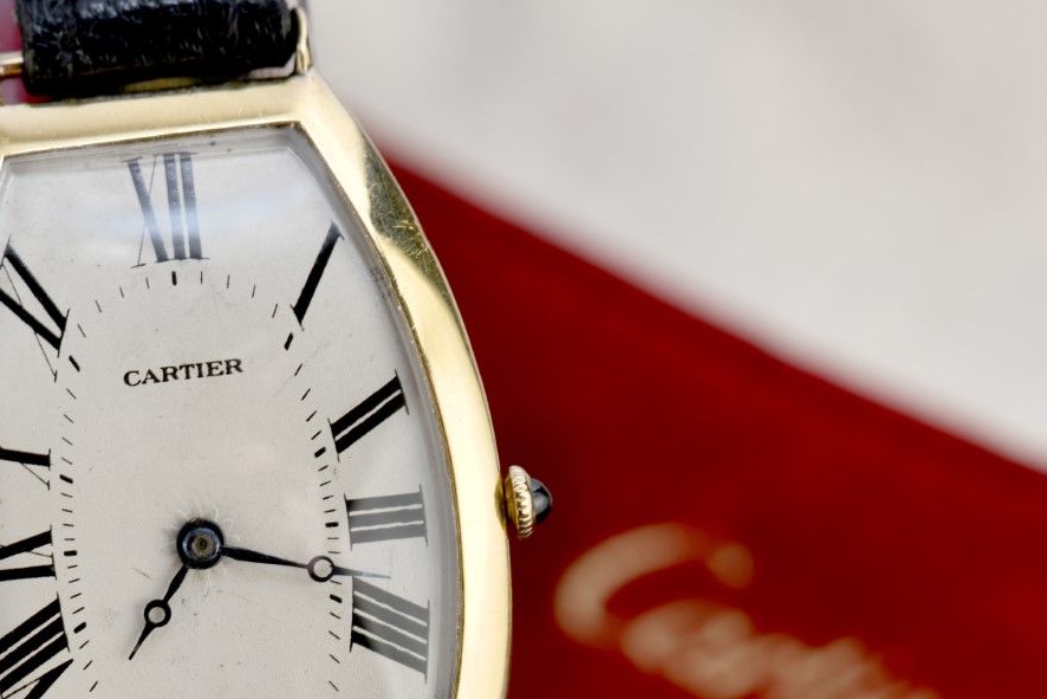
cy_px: 581
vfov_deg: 7.1
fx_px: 5585
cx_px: 572
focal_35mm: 192
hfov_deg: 10.7
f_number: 11
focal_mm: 105
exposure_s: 1/160
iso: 31
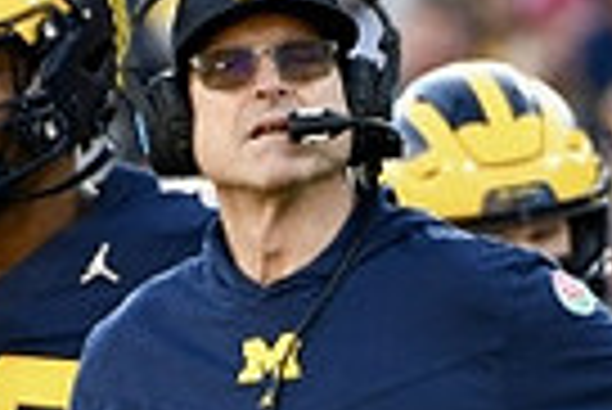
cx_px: 378
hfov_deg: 0.8
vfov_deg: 0.5
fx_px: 43464
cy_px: 572
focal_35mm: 2554
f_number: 5.6
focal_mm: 400
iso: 640
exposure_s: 1/250
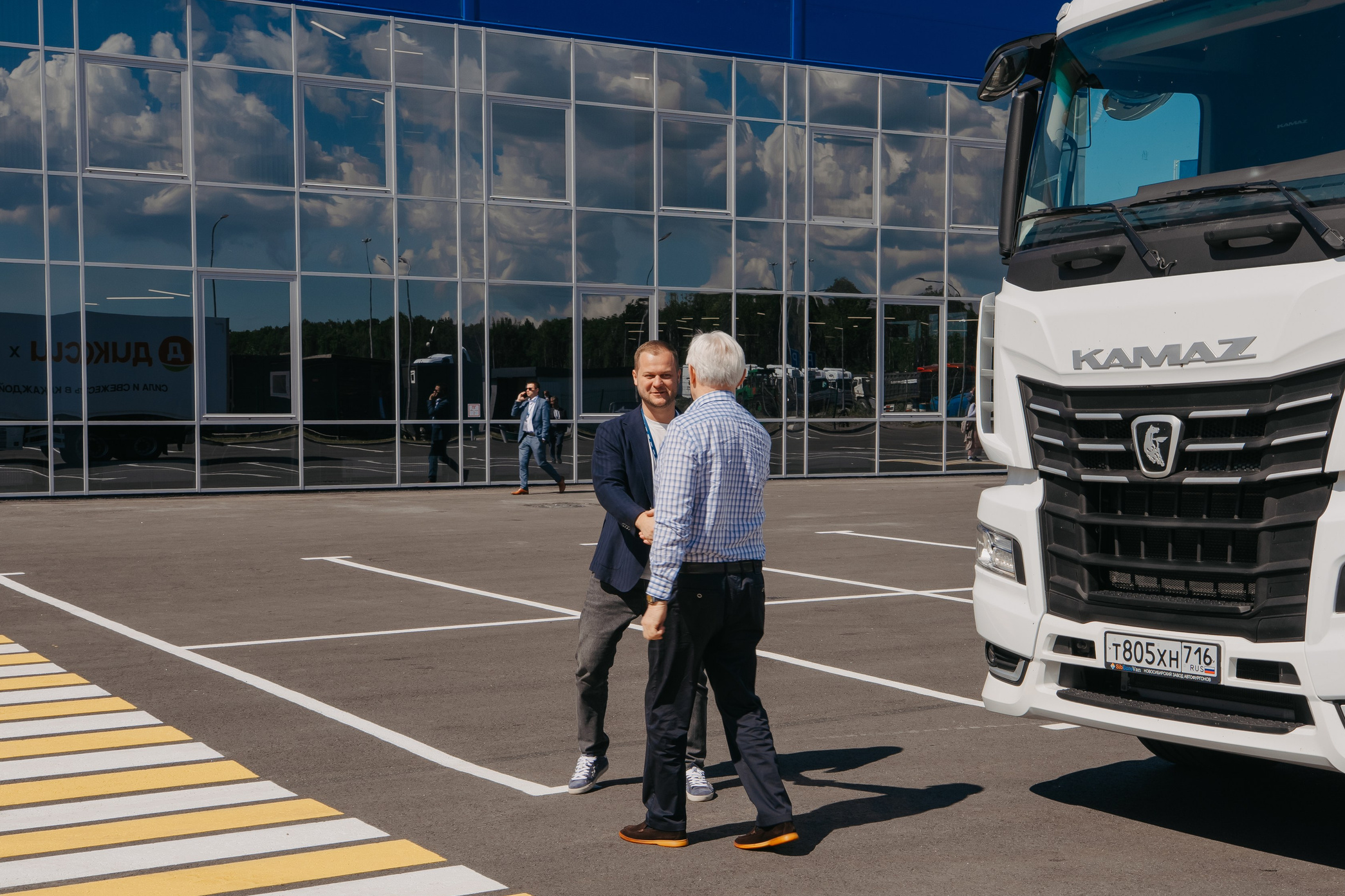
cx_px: 713
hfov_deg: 40.3
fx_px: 1830
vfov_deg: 27.5
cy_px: 491
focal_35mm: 49
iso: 160
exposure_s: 1/200
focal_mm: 40
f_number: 14
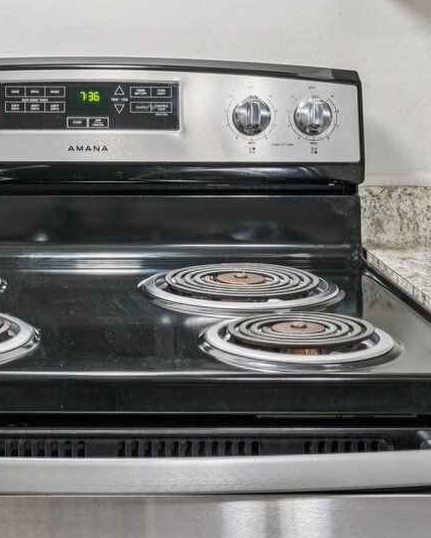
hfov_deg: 20.5
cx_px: 86
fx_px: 1180
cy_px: 71
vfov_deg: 25.1
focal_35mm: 74
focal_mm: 26
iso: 400
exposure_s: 1/10
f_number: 8
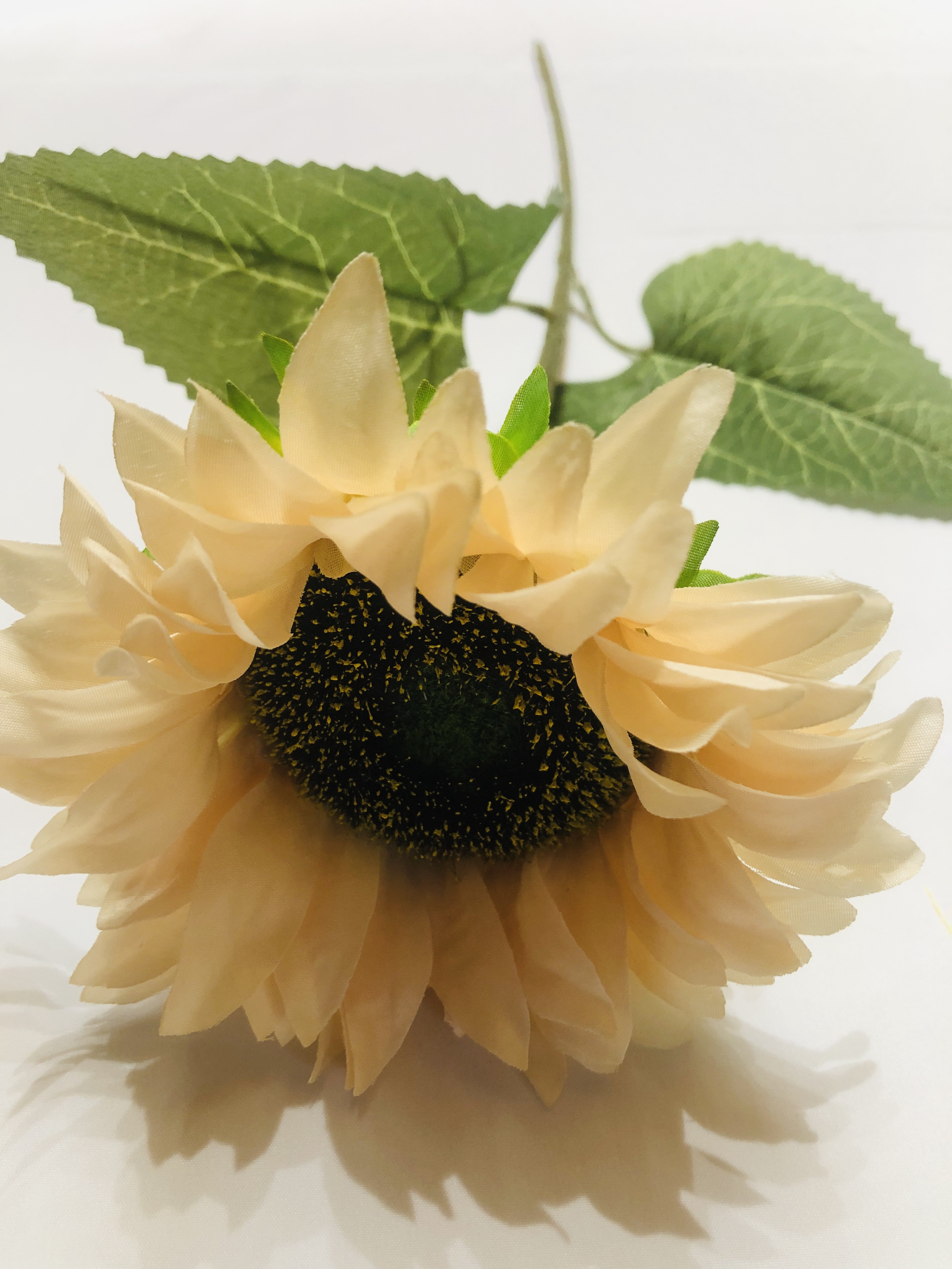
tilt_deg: -39.9
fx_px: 1027
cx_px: 476
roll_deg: -0.2
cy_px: 634
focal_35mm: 28
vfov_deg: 63.4
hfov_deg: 49.7
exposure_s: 1/25
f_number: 1.8
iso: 40
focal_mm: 3.99
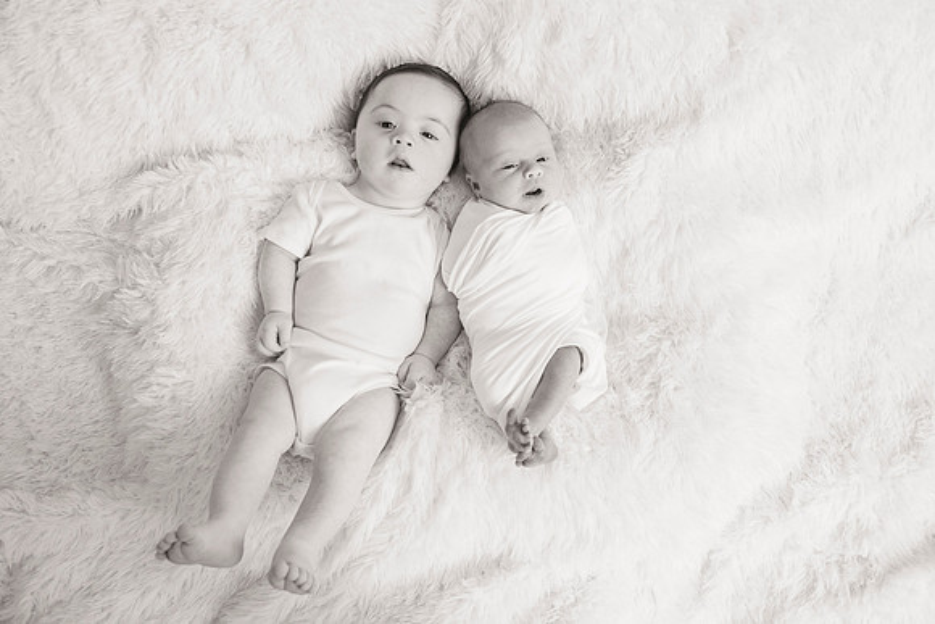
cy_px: 312
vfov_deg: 38.9
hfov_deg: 55.8
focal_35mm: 34
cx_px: 468
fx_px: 883
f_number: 4.5
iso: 500
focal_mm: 34
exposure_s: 1/160
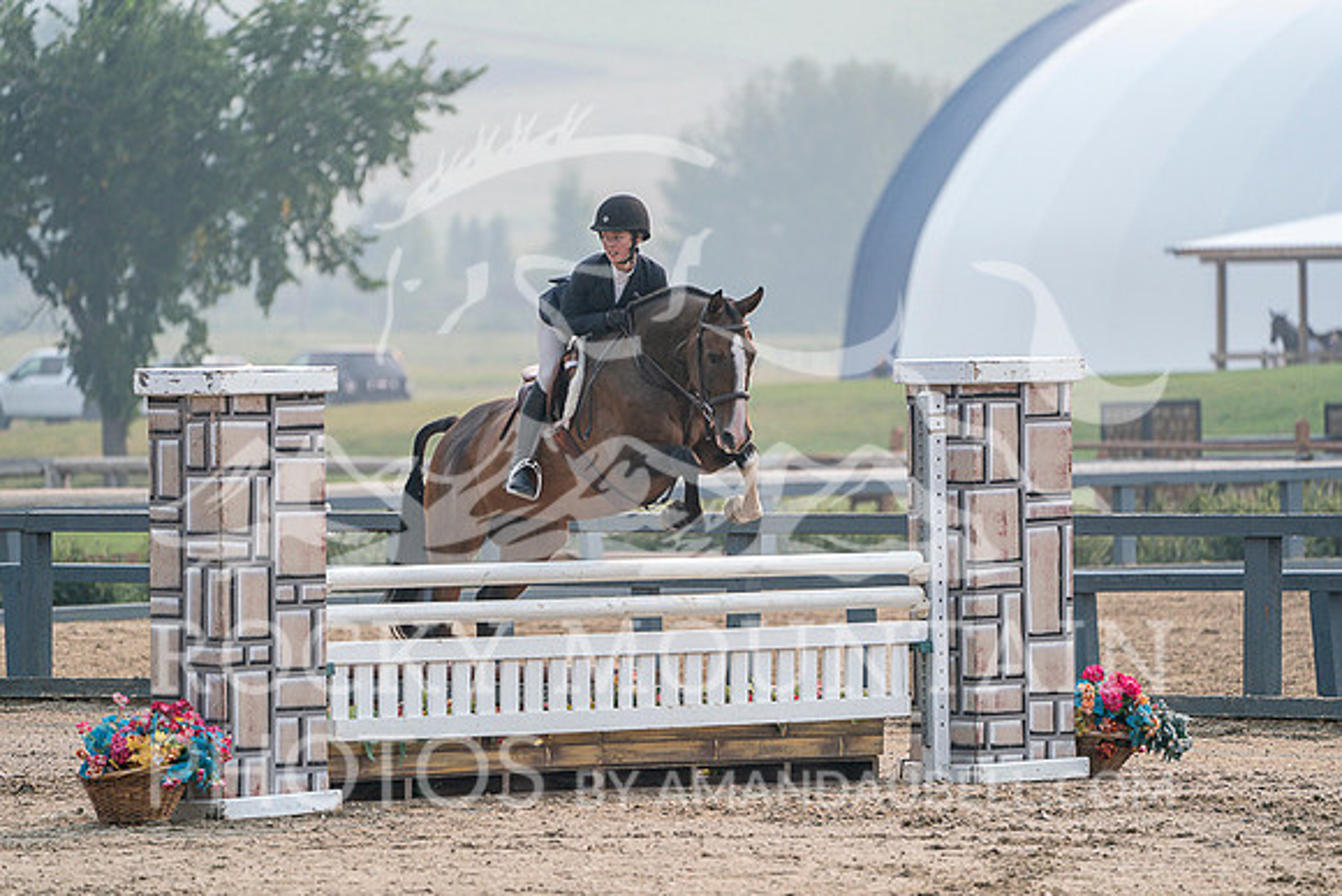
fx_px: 13348
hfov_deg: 5.8
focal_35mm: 358
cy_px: 448
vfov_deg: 3.8
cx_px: 671
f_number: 5.6
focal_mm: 358
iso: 500
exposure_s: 1/1000
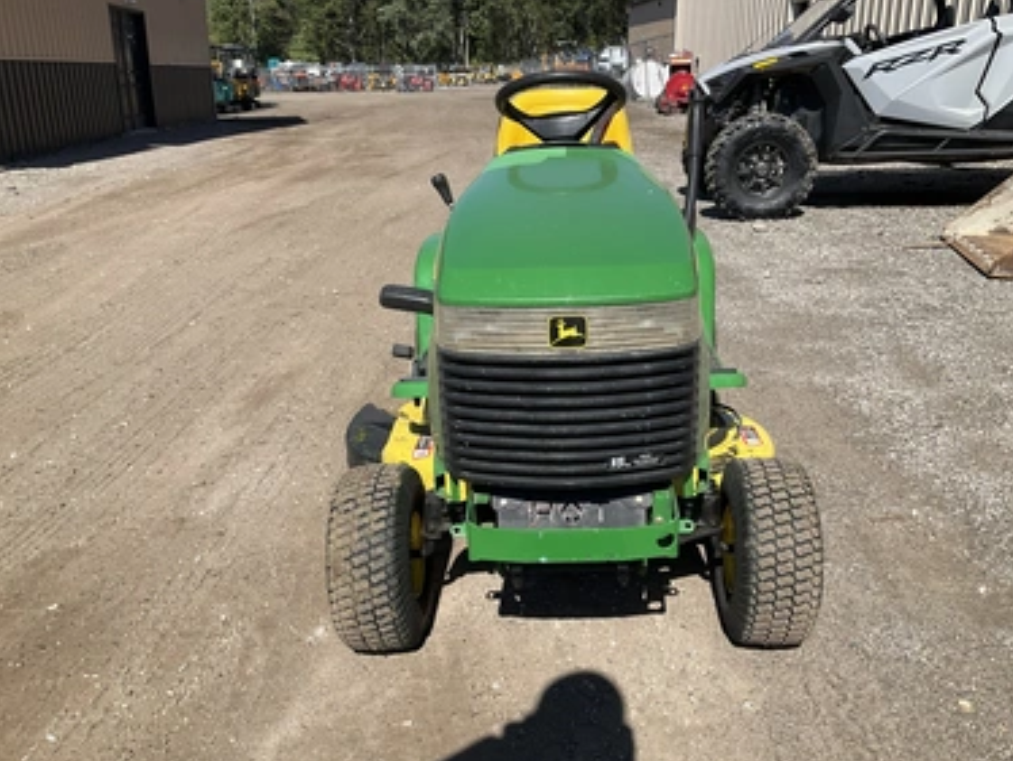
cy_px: 382
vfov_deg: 45.5
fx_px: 908
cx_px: 536
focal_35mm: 31
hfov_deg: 58.3
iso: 25
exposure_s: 1/1848
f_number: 1.8
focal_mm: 3
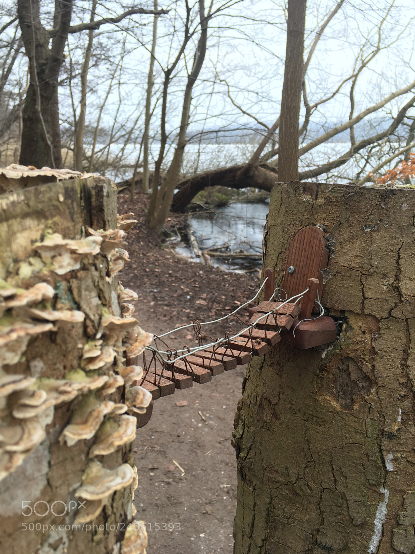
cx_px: 208
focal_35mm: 29
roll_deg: +1.3
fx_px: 464
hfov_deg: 48.2
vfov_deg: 61.7
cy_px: 277
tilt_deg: -15.3
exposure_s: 1/50
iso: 25
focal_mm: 4.15
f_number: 2.2
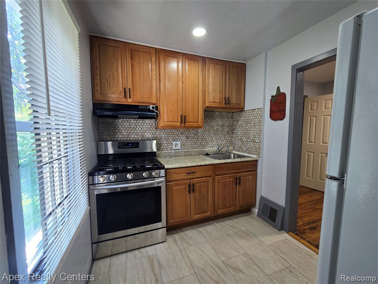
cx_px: 189
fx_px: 142
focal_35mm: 13
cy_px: 142
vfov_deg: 89.9
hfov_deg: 106.2
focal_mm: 2.2
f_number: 2.2
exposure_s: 1/60
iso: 80
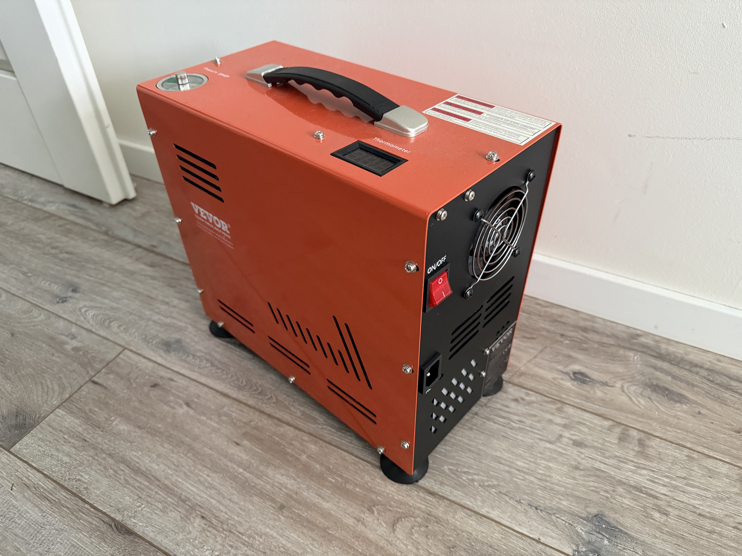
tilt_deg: -40.3
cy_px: 278
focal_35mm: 24
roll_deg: +2.6
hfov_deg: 71.6
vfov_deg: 56.8
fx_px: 514
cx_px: 371
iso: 640
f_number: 1.78
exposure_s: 1/60
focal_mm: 6.76
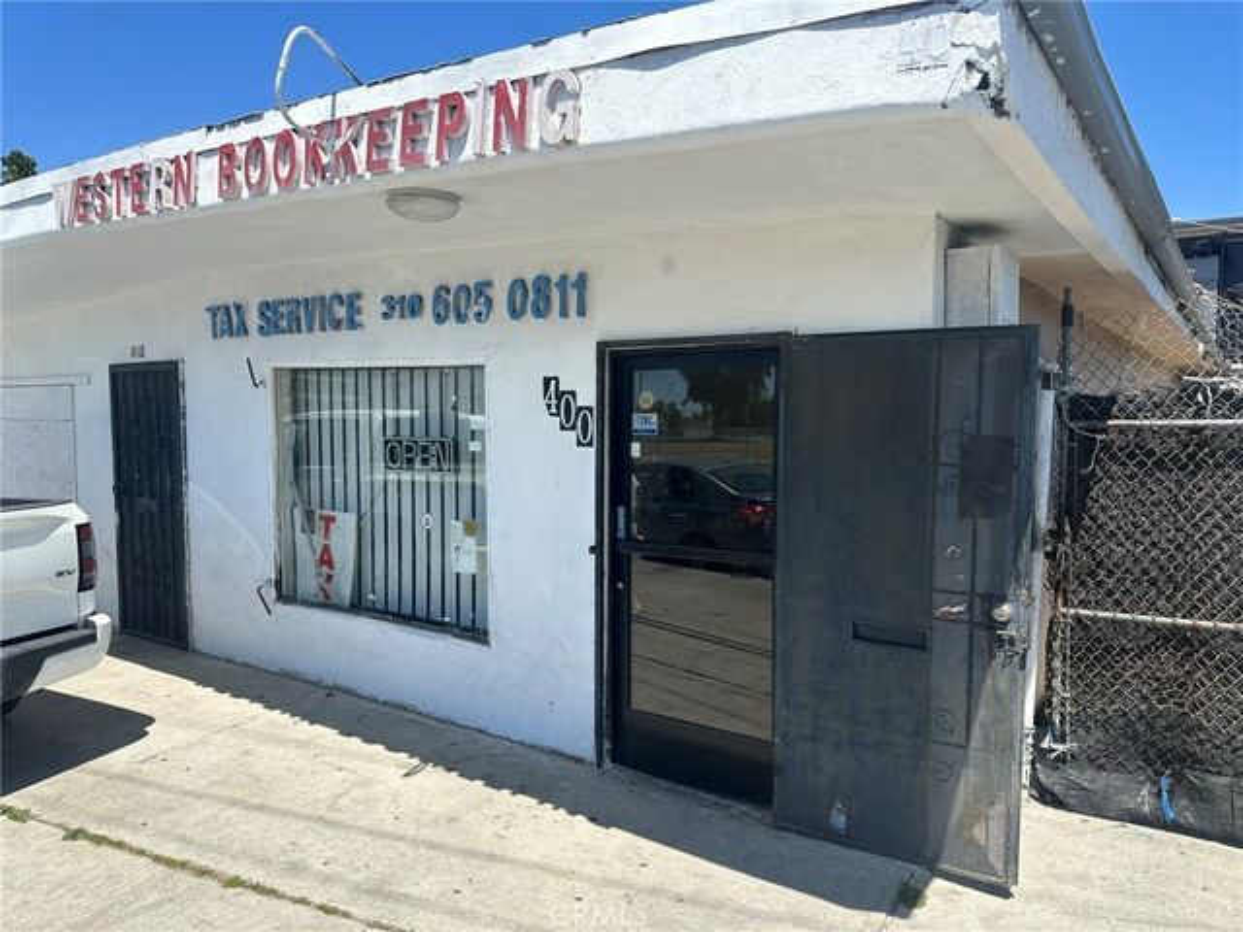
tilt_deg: -4.4
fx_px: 862
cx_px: 622
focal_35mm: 24
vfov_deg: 56.8
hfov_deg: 71.6
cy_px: 466
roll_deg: +0.0
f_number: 1.78
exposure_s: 1/3472
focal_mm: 6.86
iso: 80
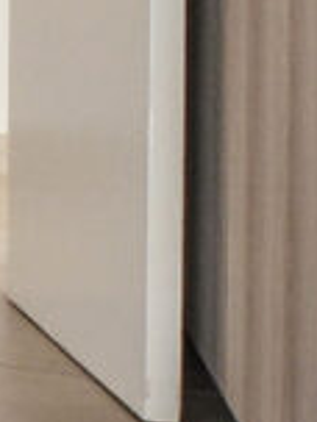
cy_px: -346
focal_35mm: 175
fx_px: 2137
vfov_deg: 10.6
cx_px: -1629
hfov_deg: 5.0
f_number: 4
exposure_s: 1/60
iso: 500
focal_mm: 12
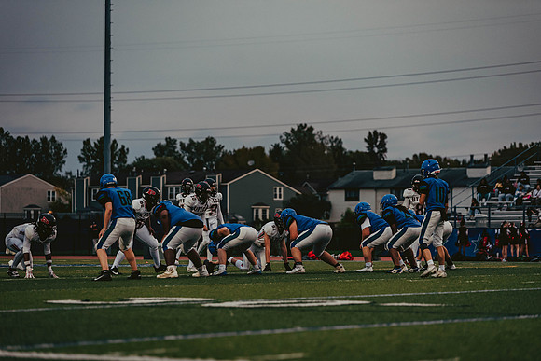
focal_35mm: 135
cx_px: 270
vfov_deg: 10.2
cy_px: 180
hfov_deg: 15.2
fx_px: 2029
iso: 1600
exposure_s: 1/1250
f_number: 3.2
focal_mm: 135
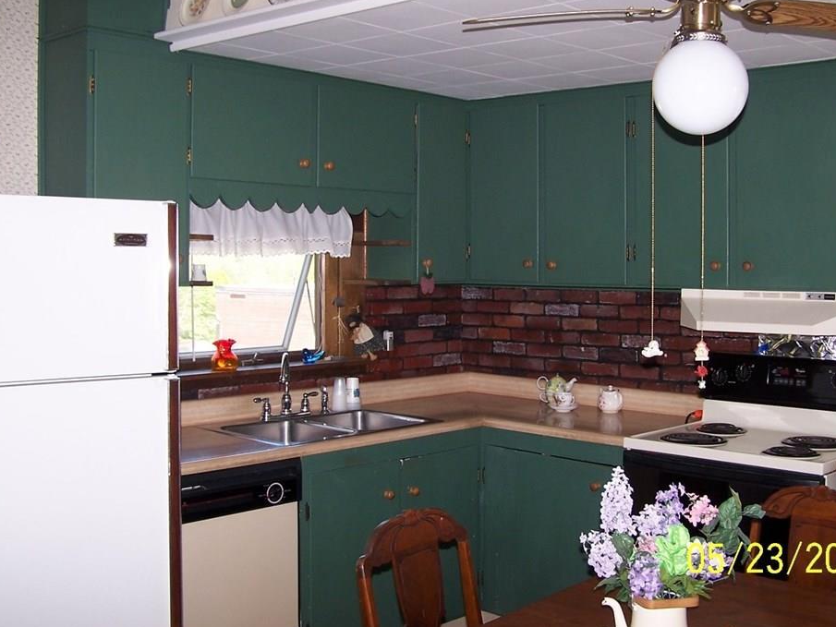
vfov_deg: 33.6
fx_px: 1039
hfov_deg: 43.8
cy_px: 292
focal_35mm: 43
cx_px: 463
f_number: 2.8
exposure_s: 1/60
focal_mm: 6.3
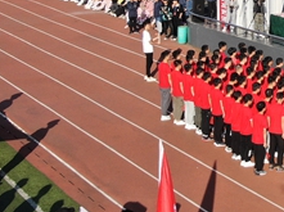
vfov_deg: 15.9
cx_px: 276
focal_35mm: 92
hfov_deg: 20.7
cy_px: 40
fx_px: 754
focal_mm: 5
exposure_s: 1/1000
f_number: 3
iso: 100
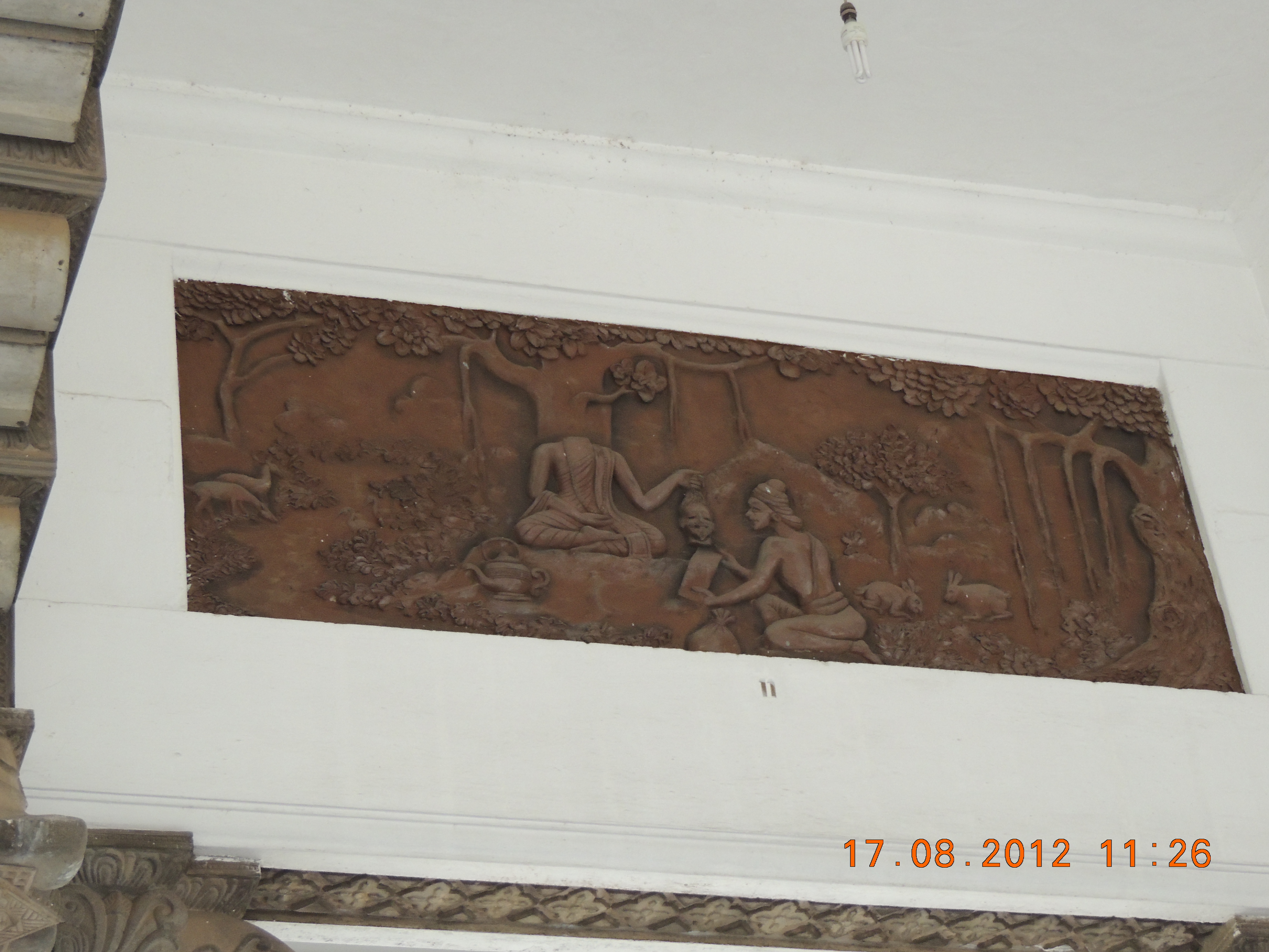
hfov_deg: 21.8
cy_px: 476
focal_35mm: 90
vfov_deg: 16.4
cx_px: 634
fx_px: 3299
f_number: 4.1
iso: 560
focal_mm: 16
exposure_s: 1/200
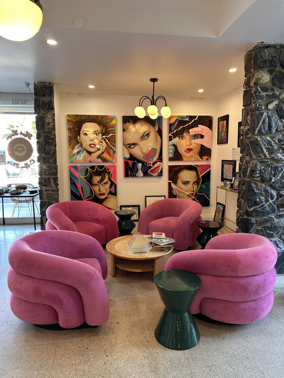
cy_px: 189
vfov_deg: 71.6
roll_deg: -1.4
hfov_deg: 56.8
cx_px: 142
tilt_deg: -6.7
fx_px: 263
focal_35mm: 24
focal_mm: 6.86
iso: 160
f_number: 1.78
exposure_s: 1/120
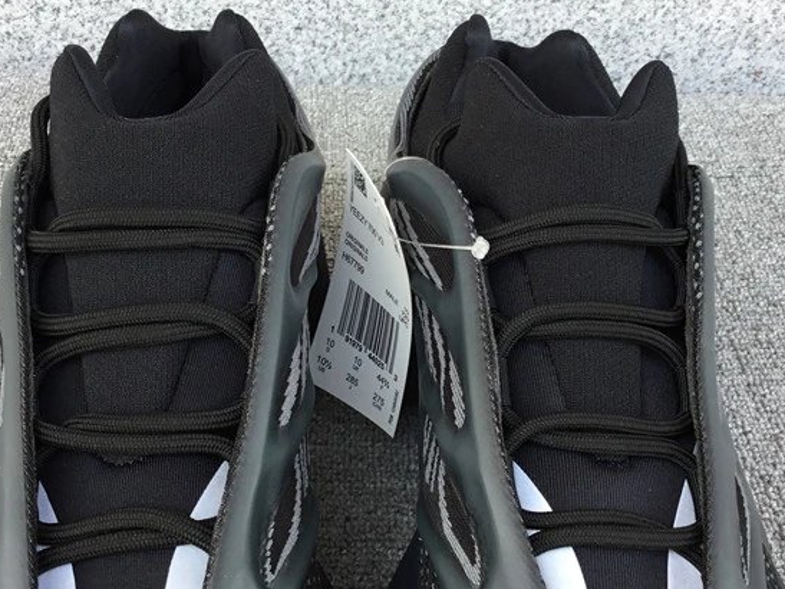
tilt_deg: -41.3
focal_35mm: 51
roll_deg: -4.2
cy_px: 318
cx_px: 375
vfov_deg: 28.5
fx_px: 1156
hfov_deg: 37.5
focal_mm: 3.3
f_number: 2.4
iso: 25
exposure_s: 1/100
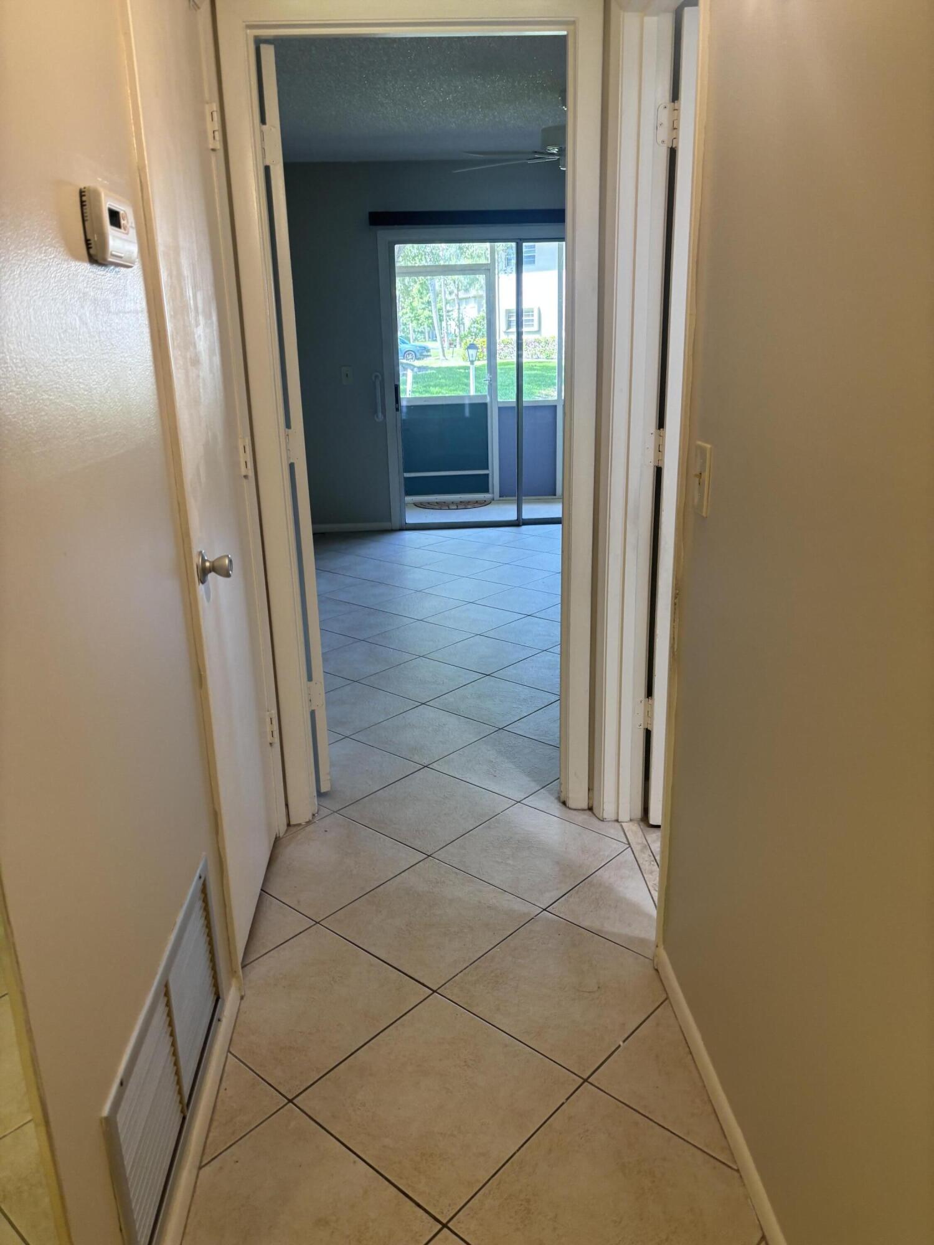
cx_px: 467
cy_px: 622
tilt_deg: -16.3
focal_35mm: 26
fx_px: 935
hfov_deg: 53.1
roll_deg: +2.7
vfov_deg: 67.3
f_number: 1.6
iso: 80
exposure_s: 1/60
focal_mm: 5.96
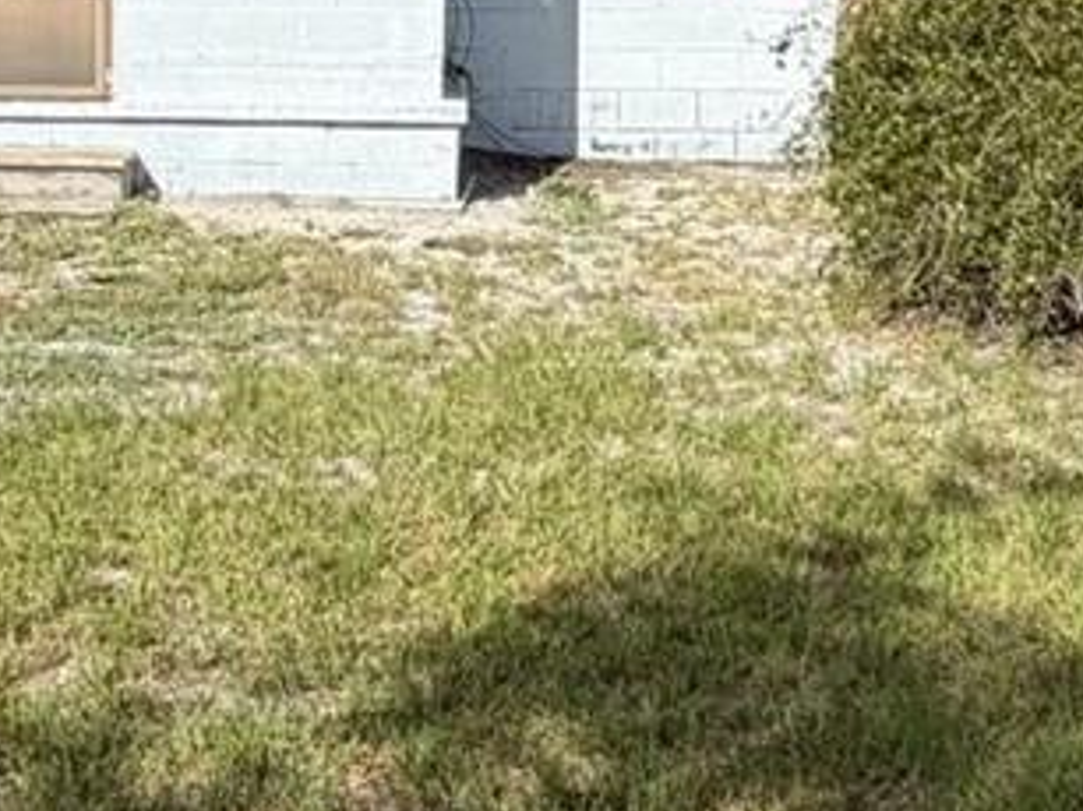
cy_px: 35
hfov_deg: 26.6
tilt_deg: -2.2
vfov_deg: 19.7
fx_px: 2283
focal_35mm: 73
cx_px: 452
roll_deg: +0.7
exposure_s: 1/841
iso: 20
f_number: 2.2
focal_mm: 2.22
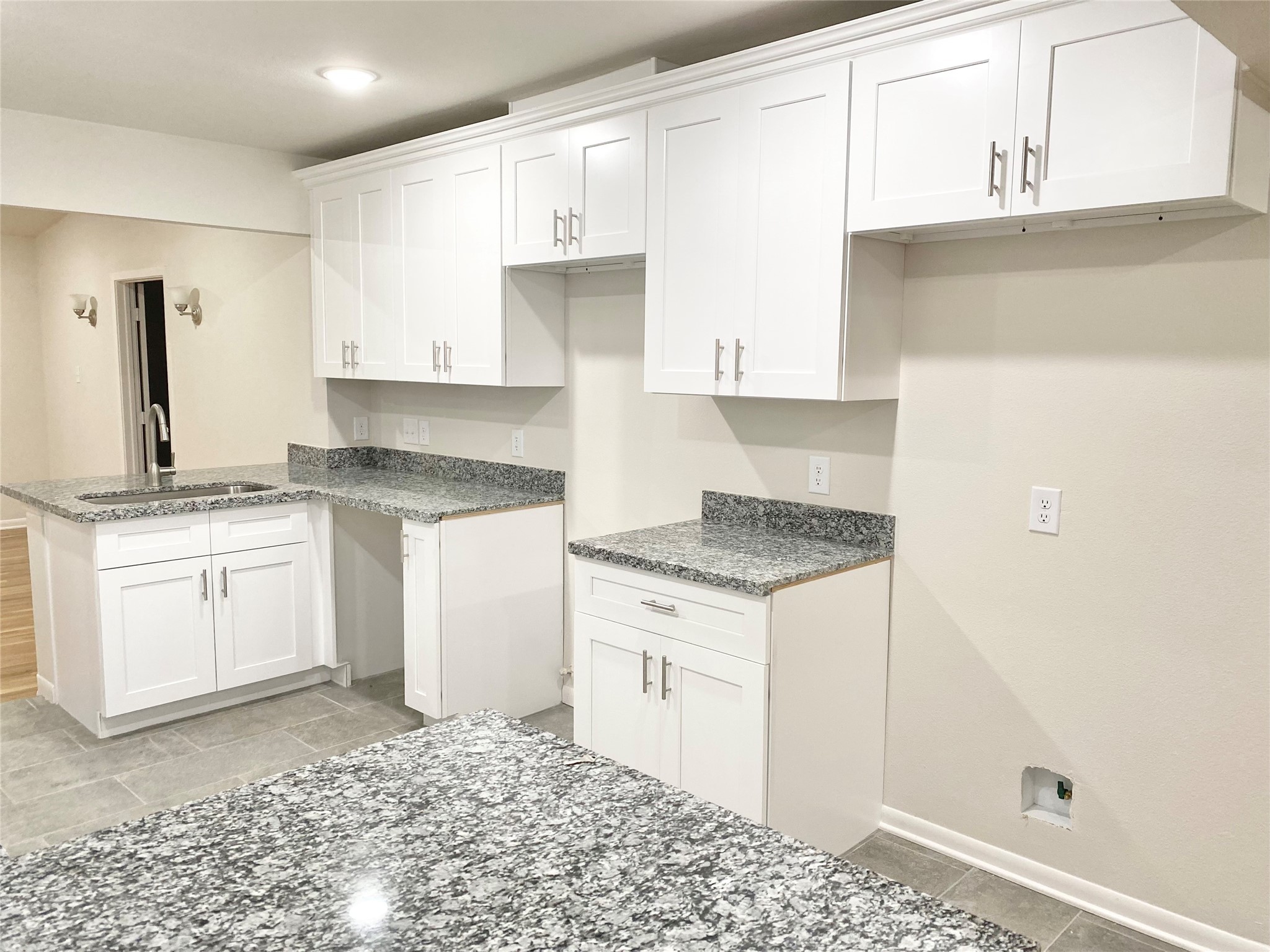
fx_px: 954
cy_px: 476
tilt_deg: -5.8
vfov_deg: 53.1
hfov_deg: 67.3
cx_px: 635
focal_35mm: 26
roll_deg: -1.0
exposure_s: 1/120
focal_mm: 4.25
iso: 125
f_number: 1.8
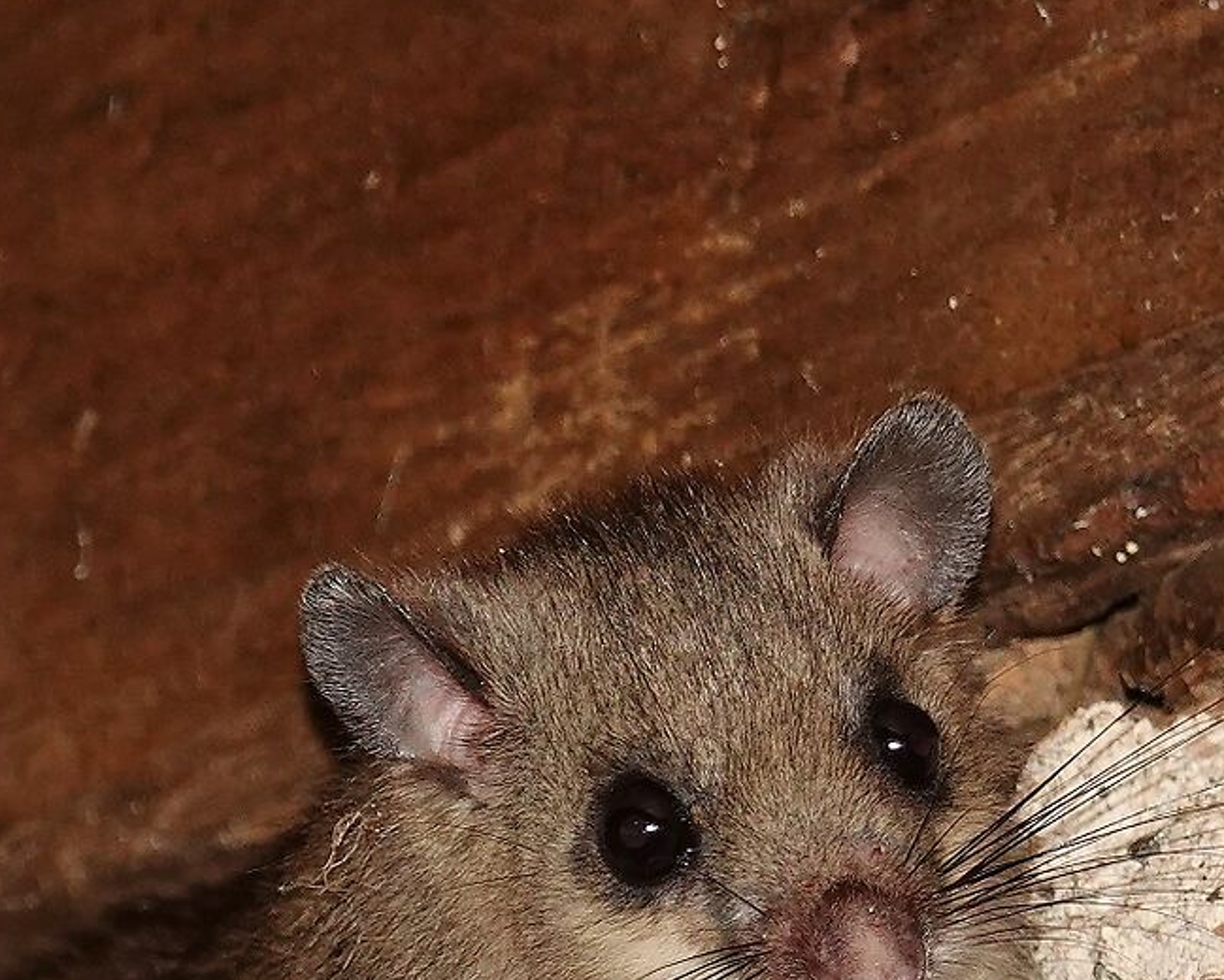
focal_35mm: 482
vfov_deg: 3.2
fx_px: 17471
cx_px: -23
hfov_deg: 4.0
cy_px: 941
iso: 400
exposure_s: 1/125
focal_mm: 50.65
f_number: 4.5
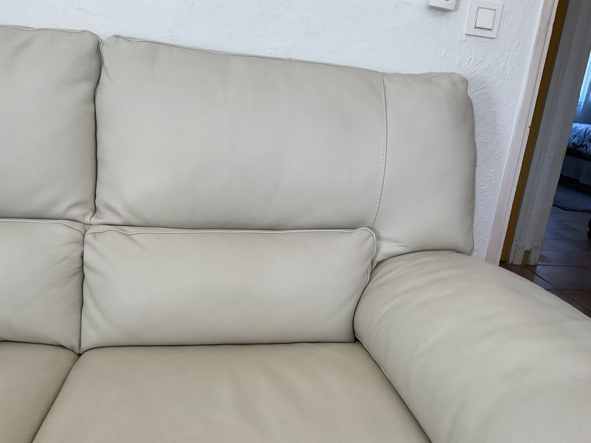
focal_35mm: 29
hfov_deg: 61.7
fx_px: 495
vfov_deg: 48.2
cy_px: 222
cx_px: 296
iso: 64
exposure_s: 1/120
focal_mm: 3
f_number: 1.8
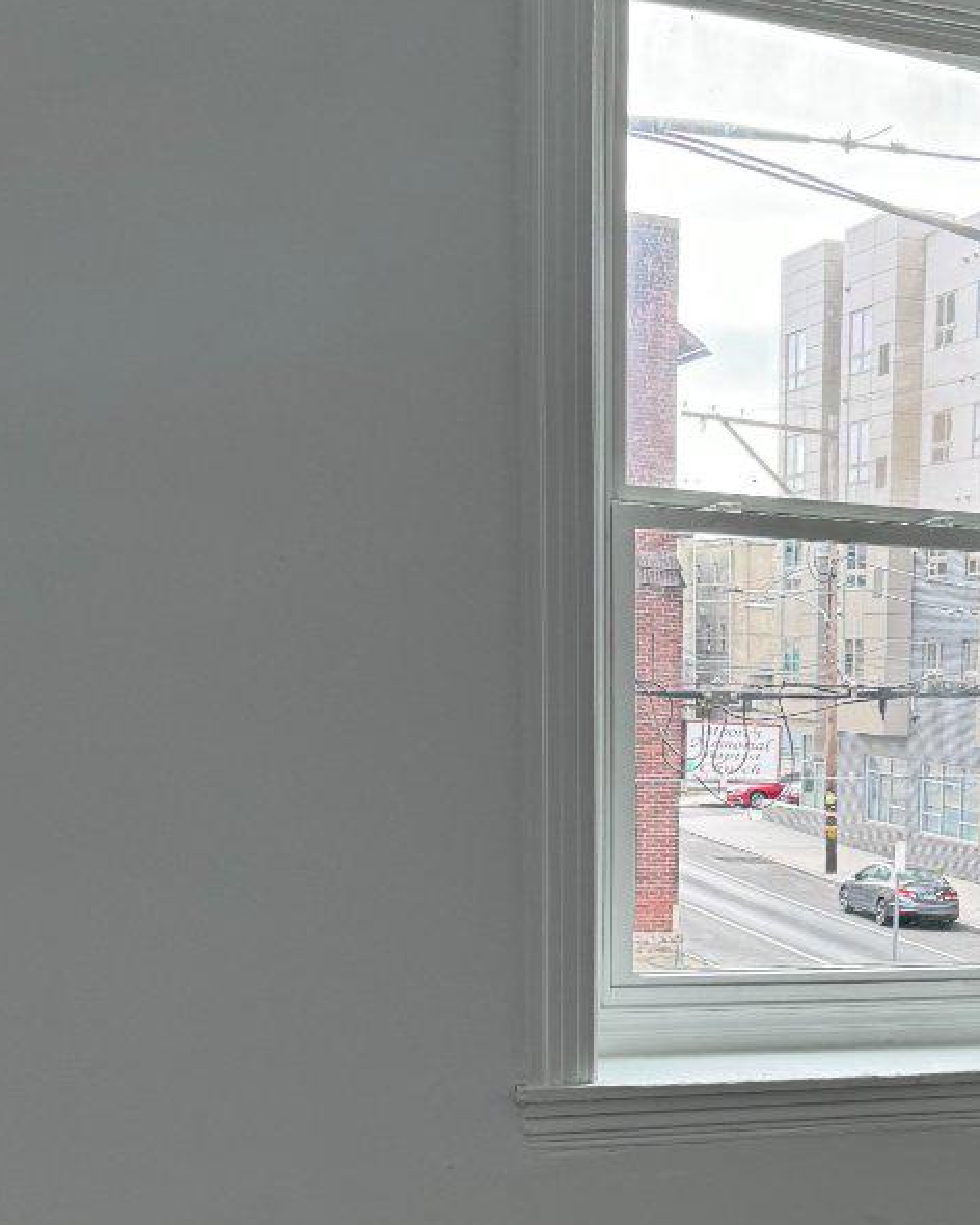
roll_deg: -1.9
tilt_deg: -10.7
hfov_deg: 23.6
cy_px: 1019
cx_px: 1055
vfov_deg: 30.1
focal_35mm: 61
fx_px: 2212
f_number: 1.78
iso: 64
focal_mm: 6.76
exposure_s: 1/239
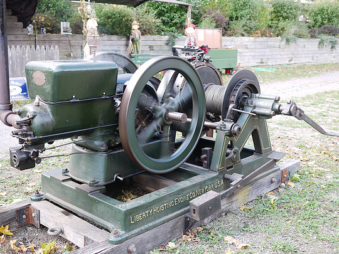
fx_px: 421
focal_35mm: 43
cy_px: 125
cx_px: 170
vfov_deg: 33.6
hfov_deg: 43.9
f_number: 2.5
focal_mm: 20
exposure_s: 1/125
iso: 100
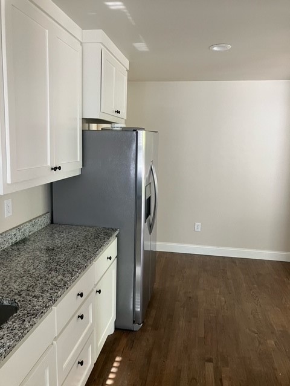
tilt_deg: -8.4
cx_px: 145
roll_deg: -1.0
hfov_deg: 49.7
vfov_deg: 63.4
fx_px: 313
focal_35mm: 28
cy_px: 193
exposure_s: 1/60
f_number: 1.8
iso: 160
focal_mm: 3.99
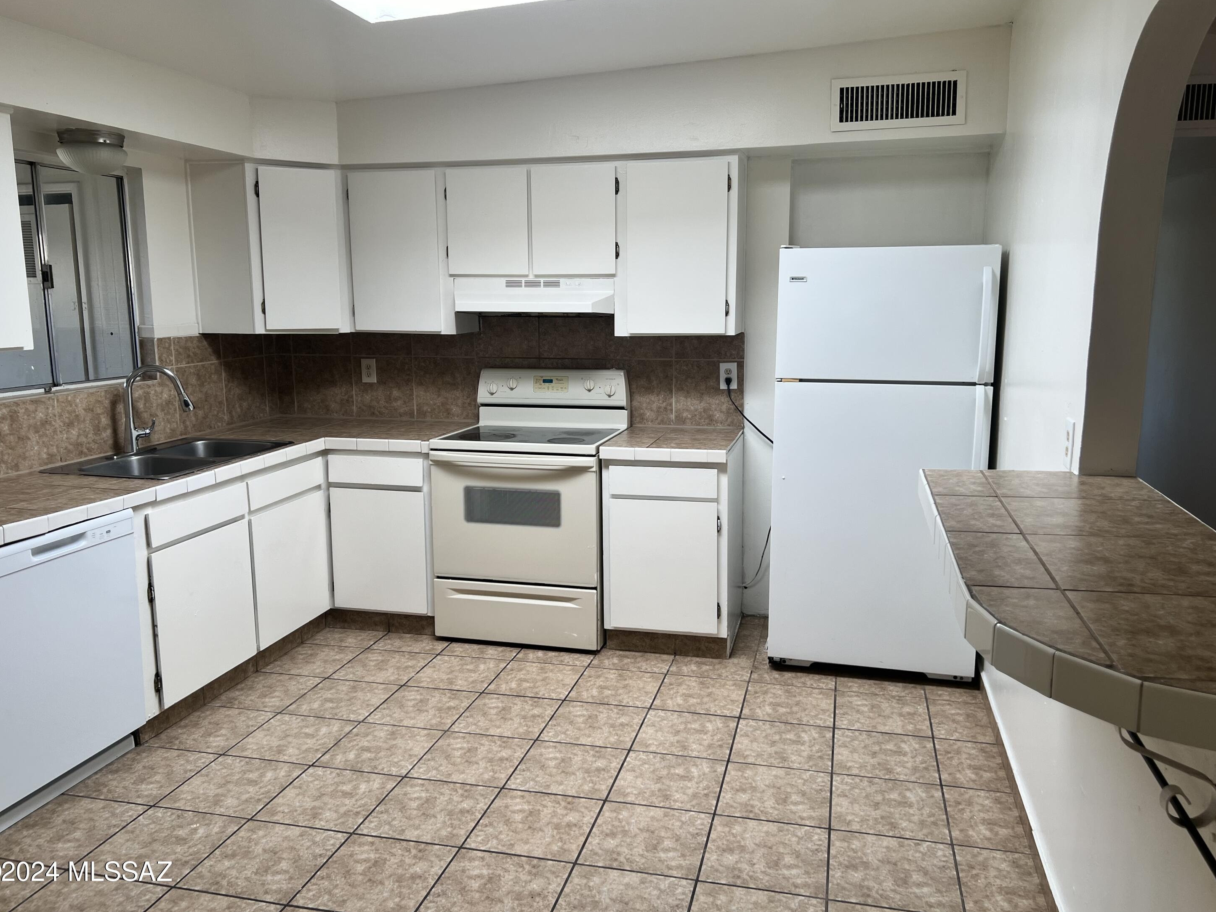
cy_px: 441
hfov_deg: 65.3
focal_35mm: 27
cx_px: 610
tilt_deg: -10.0
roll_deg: -0.1
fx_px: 949
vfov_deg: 51.3
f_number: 1.5
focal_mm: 5.7
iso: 32
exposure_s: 1/132
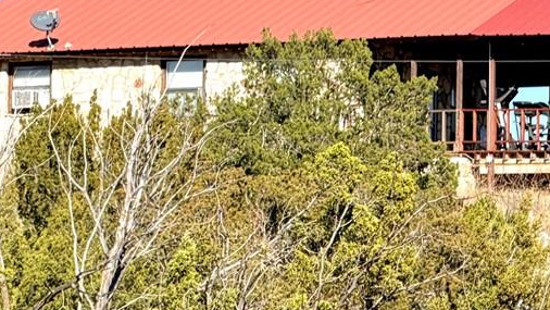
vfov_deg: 2.8
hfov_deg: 4.9
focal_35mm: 441
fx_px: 6433
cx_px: 716
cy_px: -8
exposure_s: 1/631
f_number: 2.8
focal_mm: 16.89
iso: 20
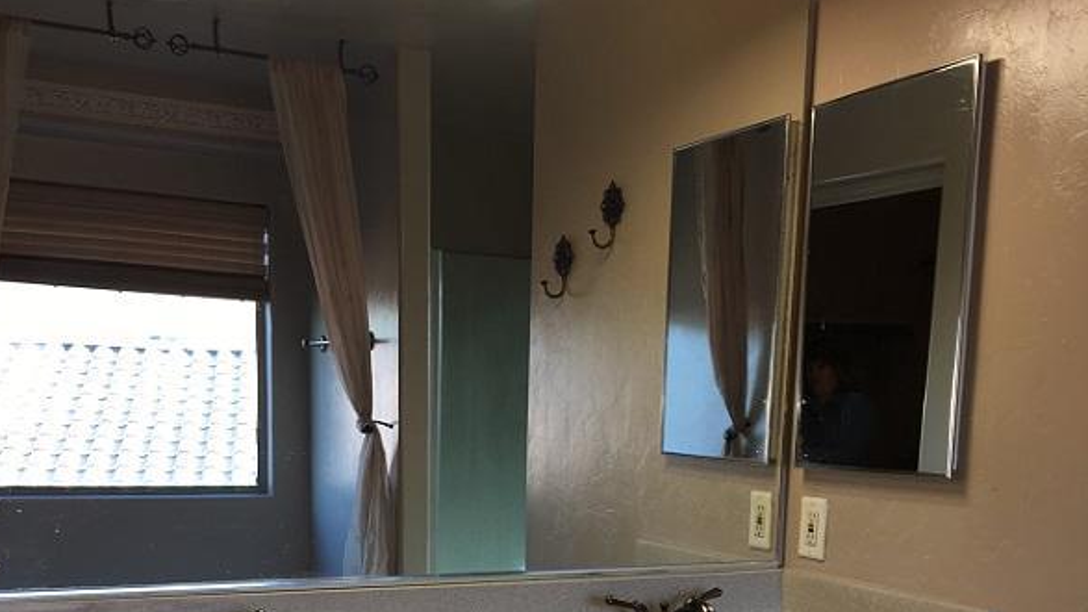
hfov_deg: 47.4
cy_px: 617
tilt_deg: -9.0
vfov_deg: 26.2
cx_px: 536
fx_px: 1240
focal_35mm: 43
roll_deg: -1.8
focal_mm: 4.15
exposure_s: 1/30
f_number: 2.2
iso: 25
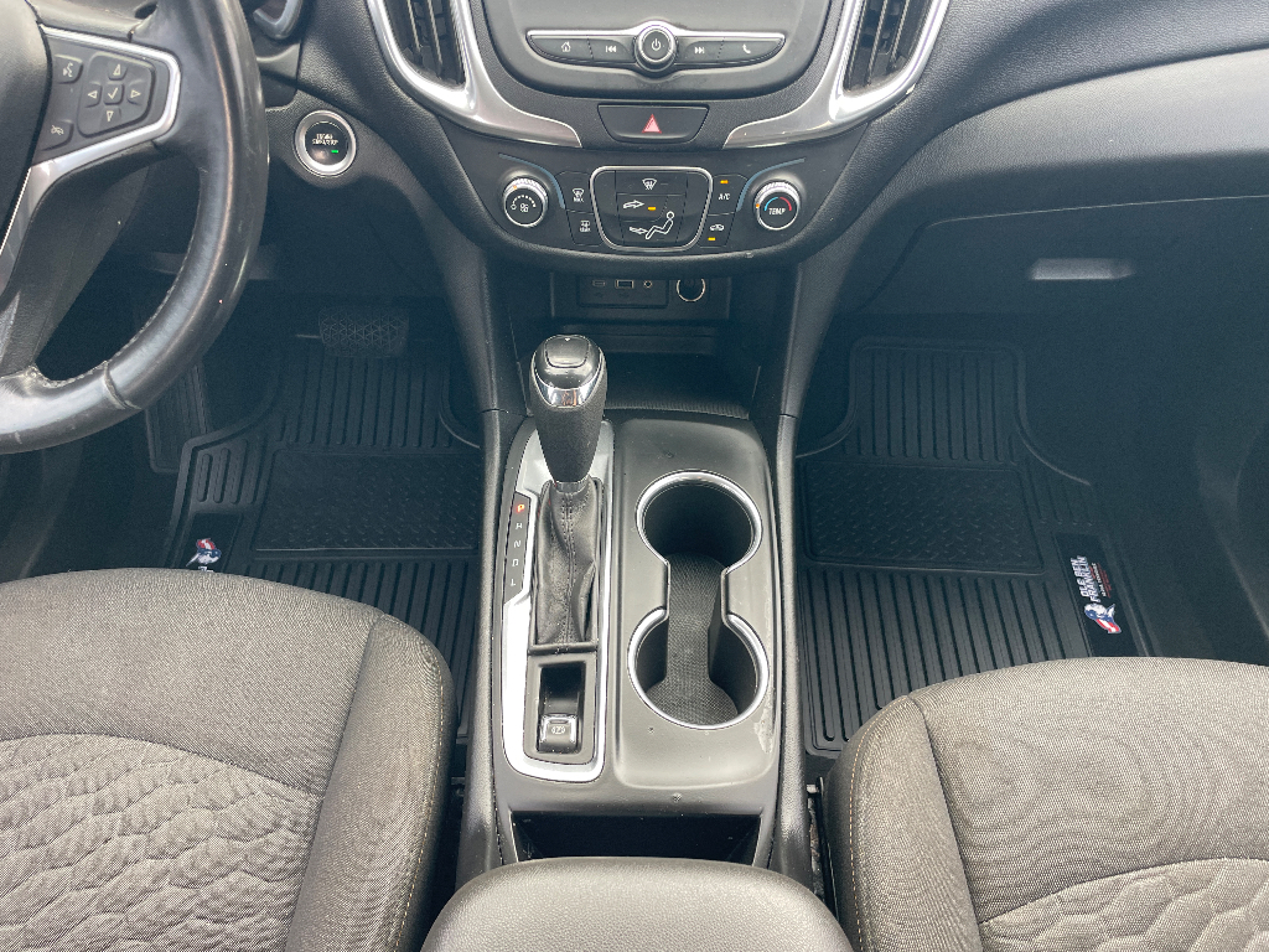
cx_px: 634
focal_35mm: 26
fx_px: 953
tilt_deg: -48.0
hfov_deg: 67.3
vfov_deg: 53.1
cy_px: 476
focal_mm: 4.2
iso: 125
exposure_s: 1/121
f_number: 1.6
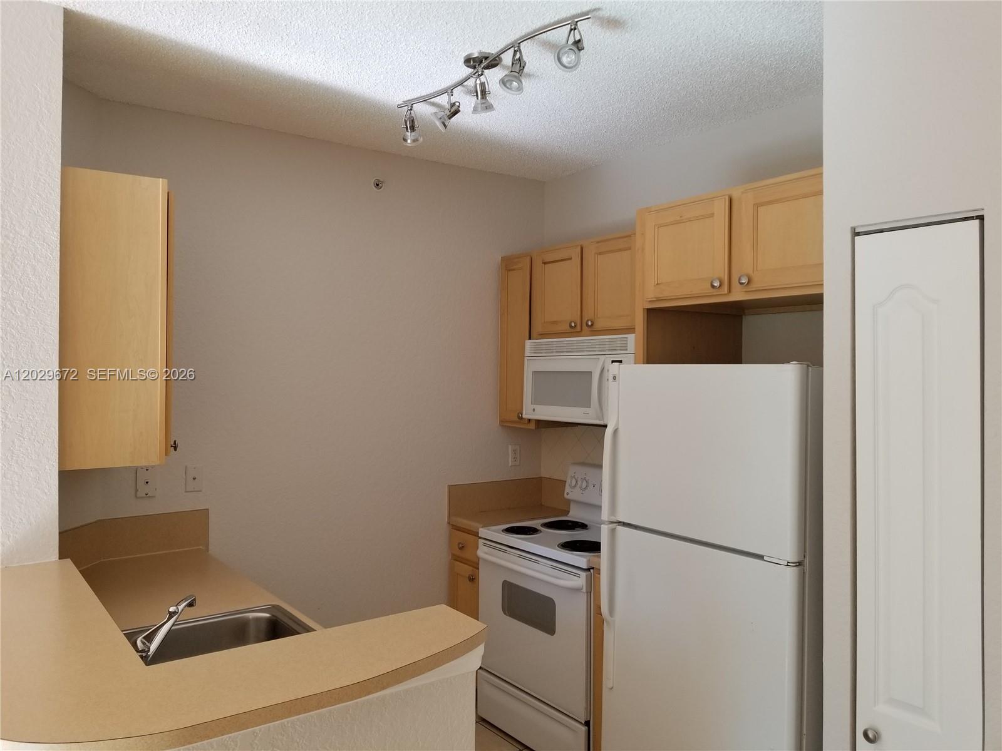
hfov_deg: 67.3
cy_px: 376
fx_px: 753
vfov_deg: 53.1
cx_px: 501
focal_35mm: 26
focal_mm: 4.25
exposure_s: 1/137
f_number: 1.7
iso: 50
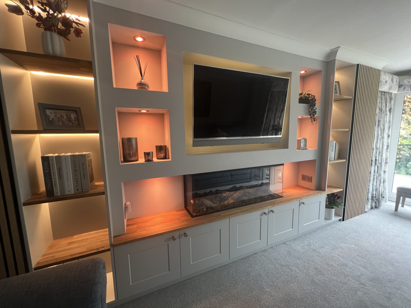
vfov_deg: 89.9
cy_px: 154
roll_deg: +1.0
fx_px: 154
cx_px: 206
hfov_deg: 106.2
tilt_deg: -6.8
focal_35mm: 13
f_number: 1.8
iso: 200
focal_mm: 1.57
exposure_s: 1/100
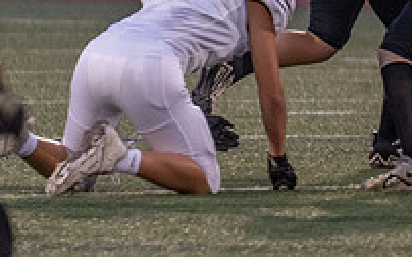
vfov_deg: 1.5
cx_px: 778
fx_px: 9954
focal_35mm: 887
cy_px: -21
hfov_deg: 2.4
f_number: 2.8
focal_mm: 200
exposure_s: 1/1250
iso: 2000
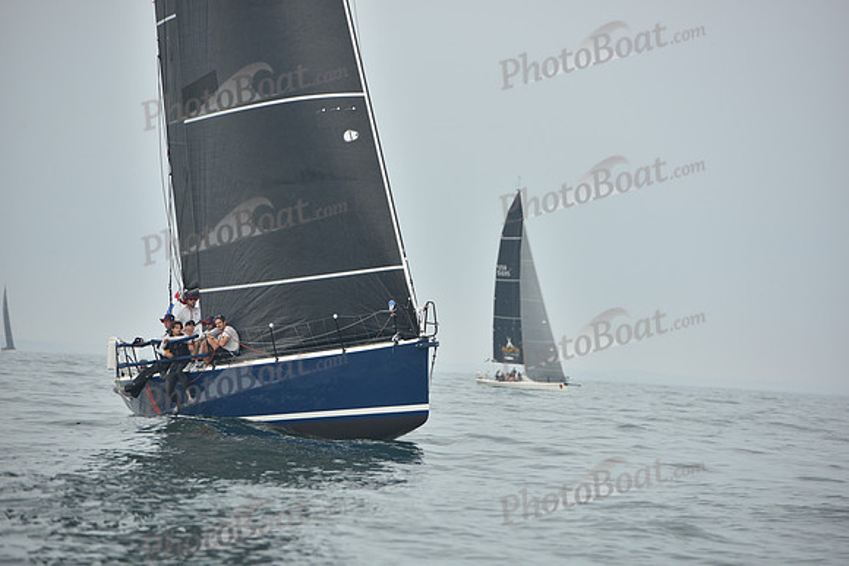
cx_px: 424
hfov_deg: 10.3
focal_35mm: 200
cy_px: 283
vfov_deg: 6.9
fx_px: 4718
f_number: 5
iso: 250
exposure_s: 1/640
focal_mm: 200
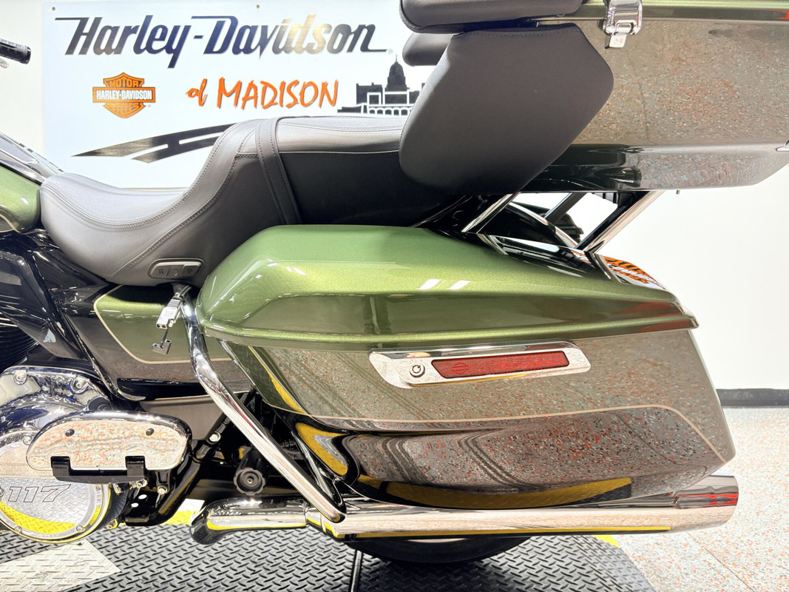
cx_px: 394
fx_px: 593
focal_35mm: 26
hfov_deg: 67.3
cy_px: 296
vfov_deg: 53.1
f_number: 1.6
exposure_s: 1/60
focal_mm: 5.96
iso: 100
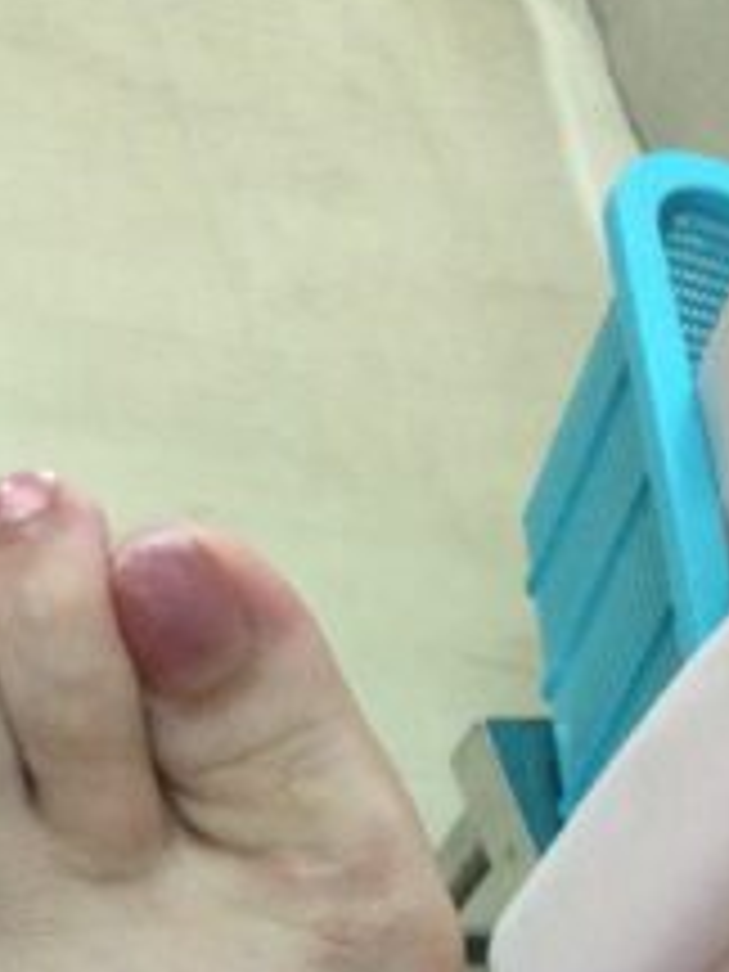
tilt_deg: -53.2
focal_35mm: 86
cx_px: 202
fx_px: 2415
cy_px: 1318
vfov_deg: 20.5
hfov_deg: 17.1
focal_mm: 3.3
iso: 100
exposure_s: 1/30
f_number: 2.4
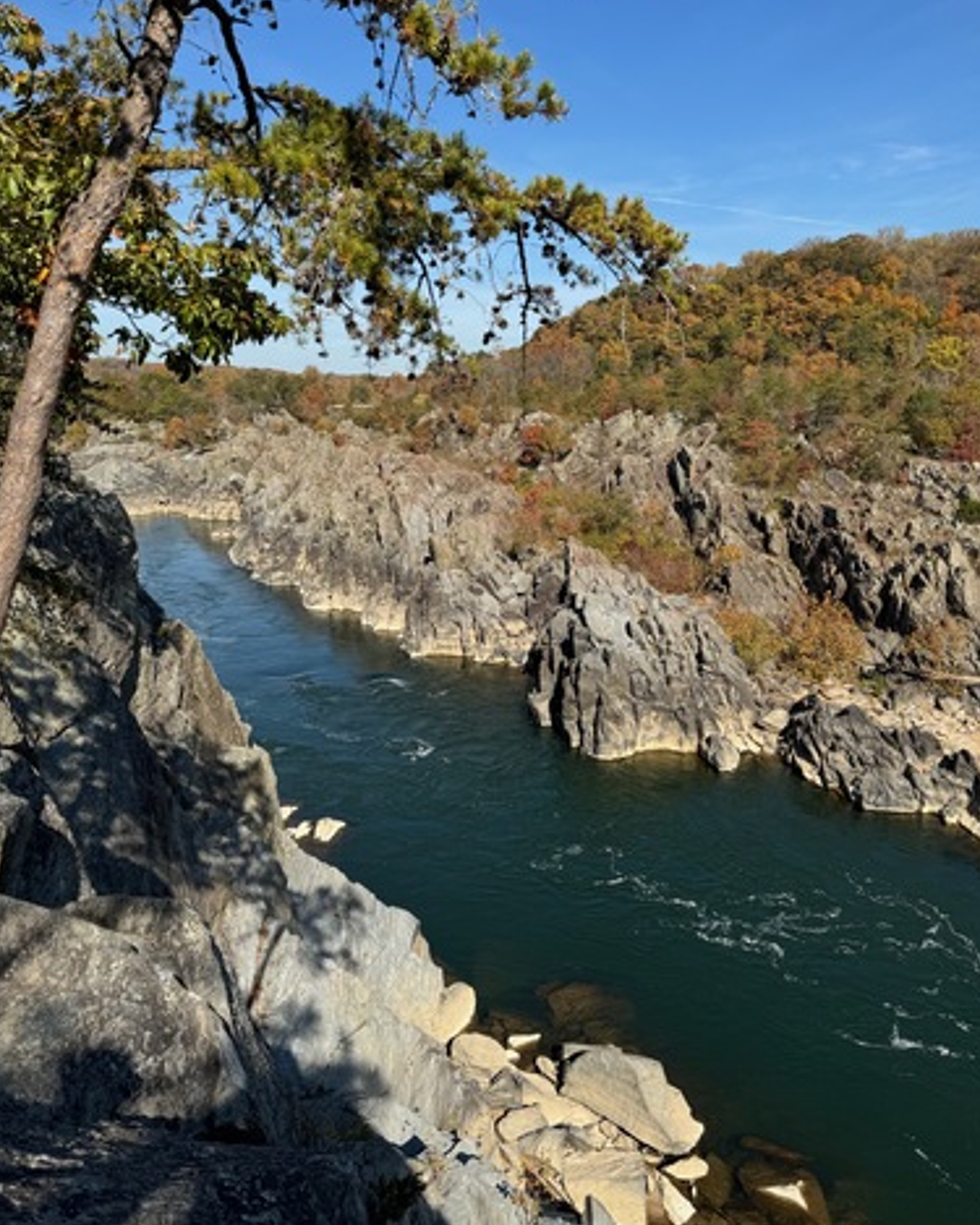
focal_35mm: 26
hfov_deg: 54.9
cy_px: 598
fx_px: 943
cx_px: 499
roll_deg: +0.3
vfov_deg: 66.0
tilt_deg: -11.3
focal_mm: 6.76
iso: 80
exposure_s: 1/3597
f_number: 1.78
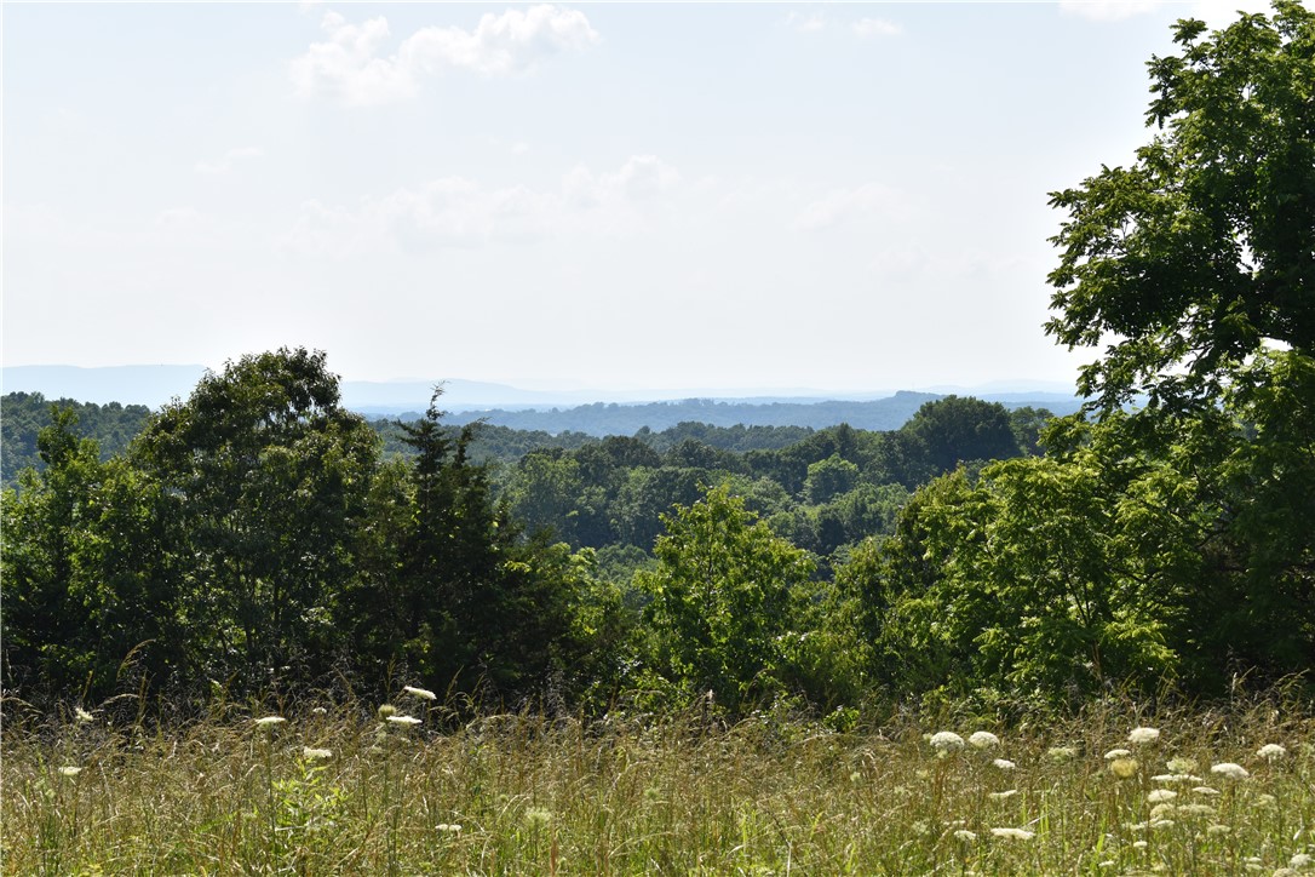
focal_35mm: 82
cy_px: 438
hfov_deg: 24.6
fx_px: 3013
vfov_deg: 16.6
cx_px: 658
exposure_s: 1/200
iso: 100
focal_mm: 55
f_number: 11
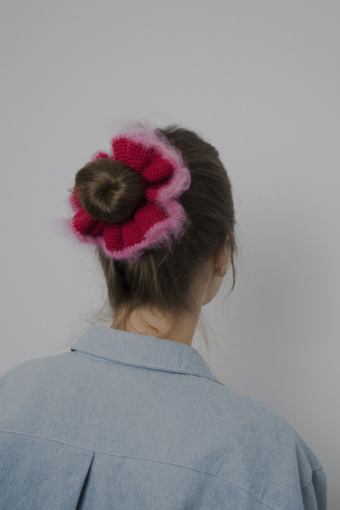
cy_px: 255
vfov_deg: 35.1
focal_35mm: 57
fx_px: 808
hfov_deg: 23.8
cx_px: 170
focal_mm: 38
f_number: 5
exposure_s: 1/80
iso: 400
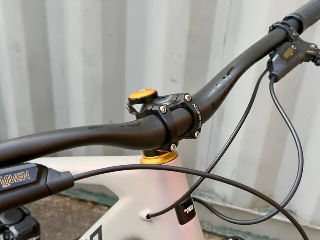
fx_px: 444
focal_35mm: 48
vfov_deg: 30.3
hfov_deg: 39.7
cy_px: 120
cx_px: 160
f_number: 1.78
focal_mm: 6.76
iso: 64
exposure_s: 1/382
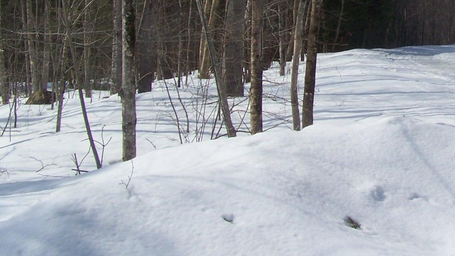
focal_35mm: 83
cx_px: 450
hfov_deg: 24.5
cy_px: -12
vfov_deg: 14.3
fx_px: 1001
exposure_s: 1/500
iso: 64
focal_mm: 6.3
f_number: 5.6
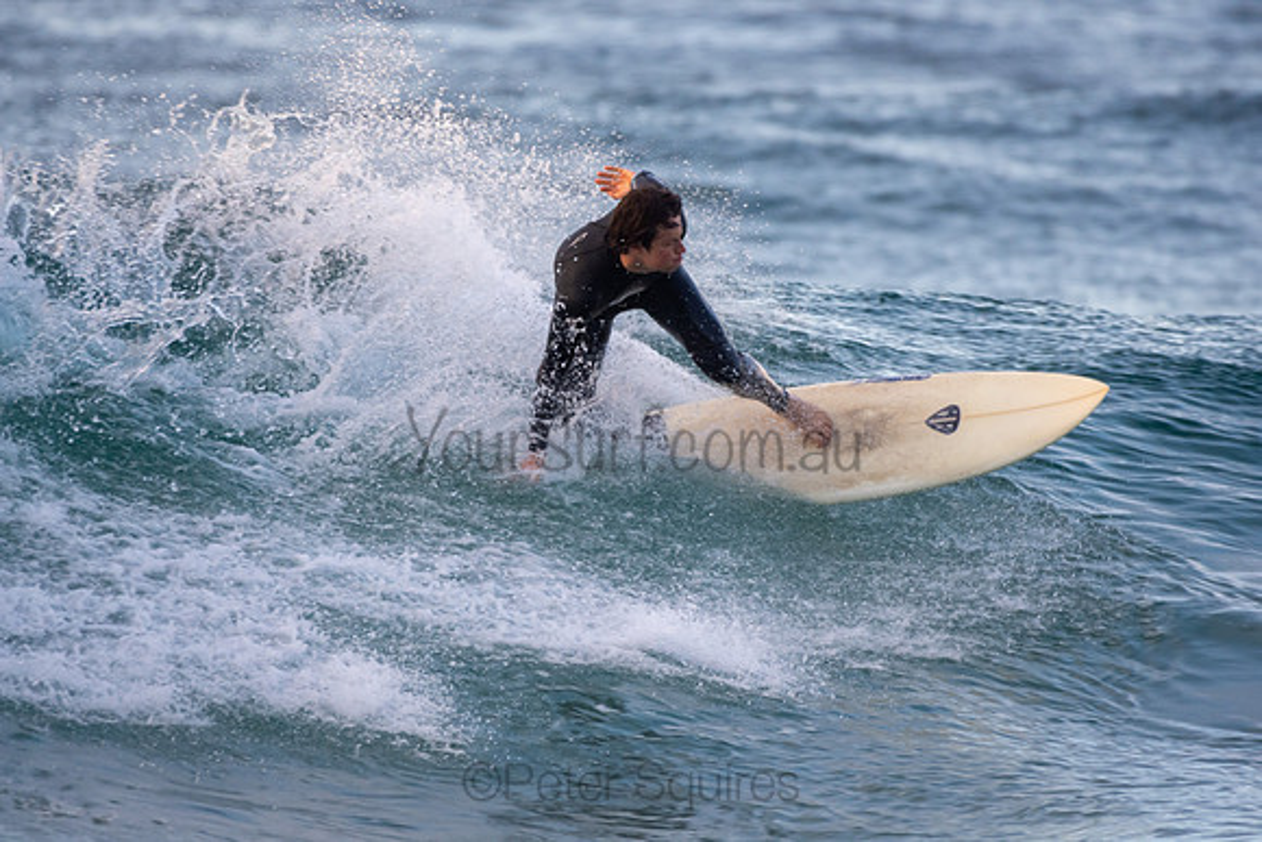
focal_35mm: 750
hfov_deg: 2.7
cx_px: 631
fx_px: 26297
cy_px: 421
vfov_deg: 1.8
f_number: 5.6
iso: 720
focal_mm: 500
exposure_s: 1/500
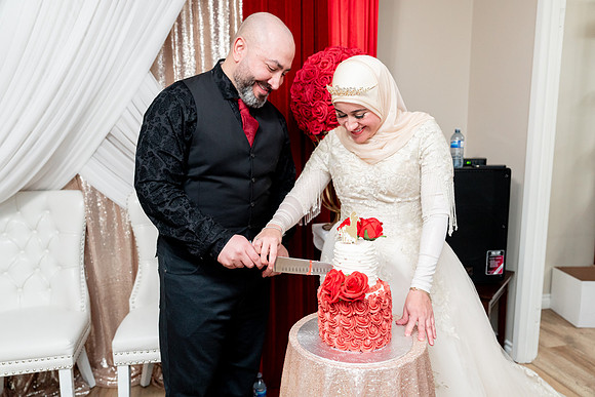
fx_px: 446
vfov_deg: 48.0
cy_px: 198
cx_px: 298
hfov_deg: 67.4
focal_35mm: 27
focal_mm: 27
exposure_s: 1/160
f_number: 2.8
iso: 1600
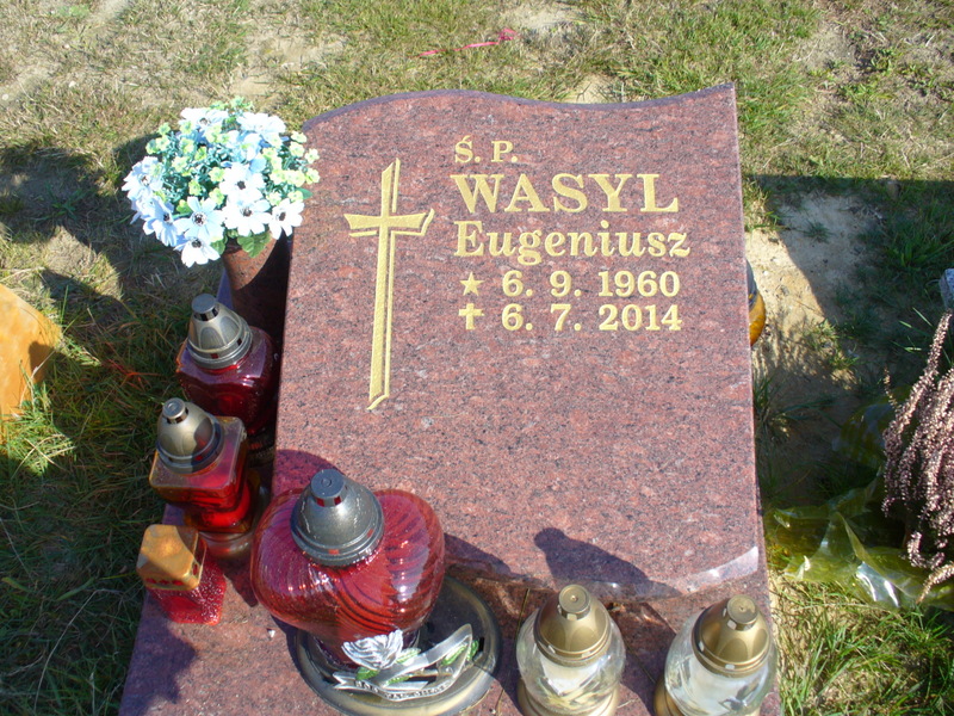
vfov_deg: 38.7
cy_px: 358
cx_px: 477
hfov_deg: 50.1
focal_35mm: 37
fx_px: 1020
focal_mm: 6.1
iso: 80
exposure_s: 1/160
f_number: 5.6
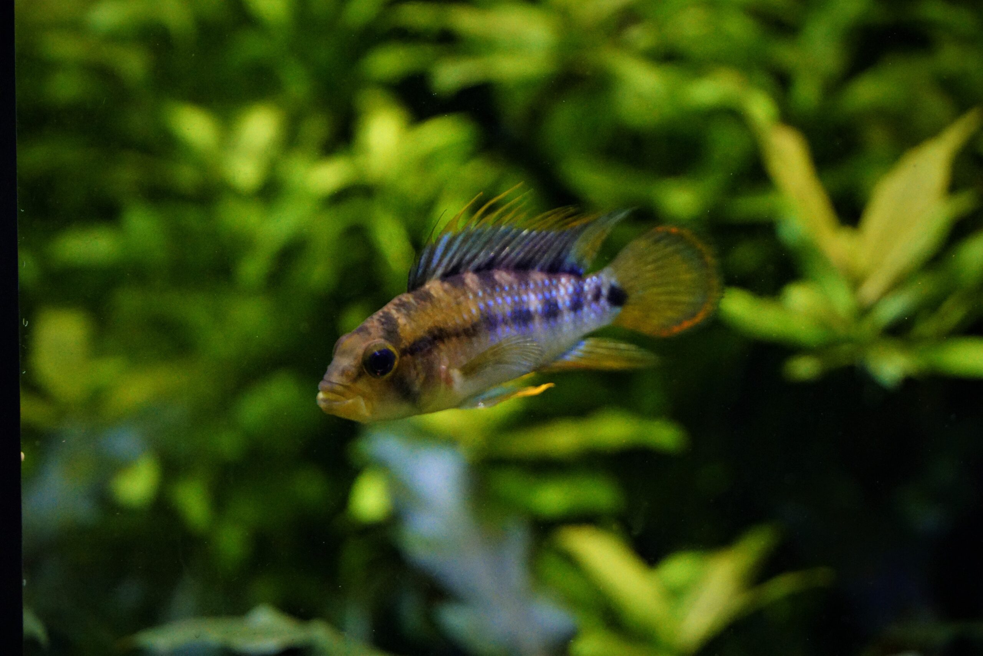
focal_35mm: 136
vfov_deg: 10.1
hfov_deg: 15.0
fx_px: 3727
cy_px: 328
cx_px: 492
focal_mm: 91
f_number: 5.6
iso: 10000
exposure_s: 1/500
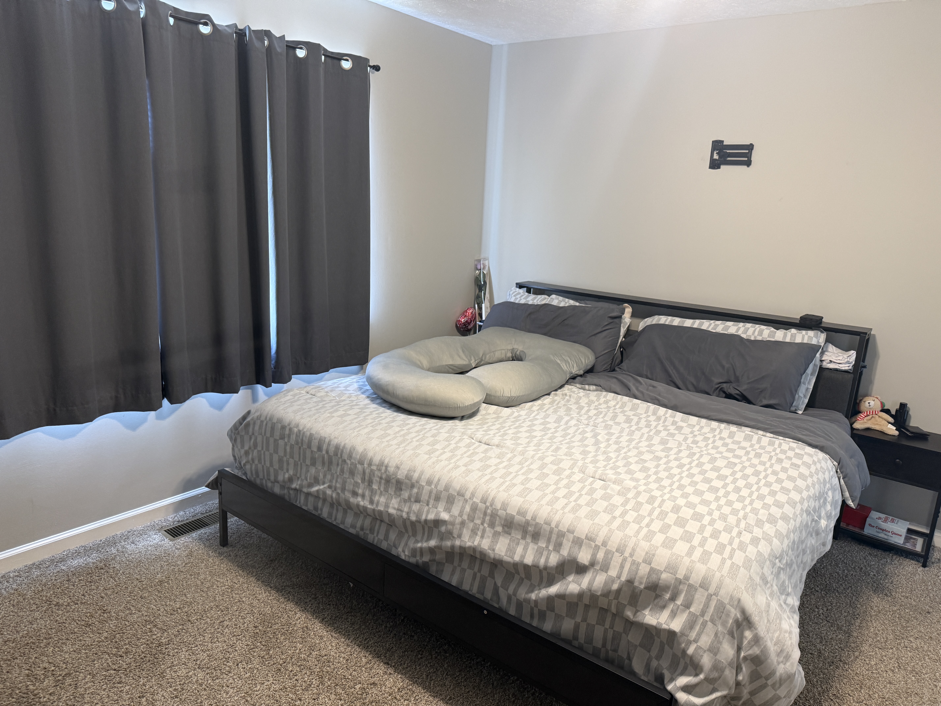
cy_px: 353
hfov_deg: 71.6
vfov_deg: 56.8
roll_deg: -3.2
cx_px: 470
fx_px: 652
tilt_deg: -11.6
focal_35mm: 24
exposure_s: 1/60
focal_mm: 6.76
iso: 250
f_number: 1.78
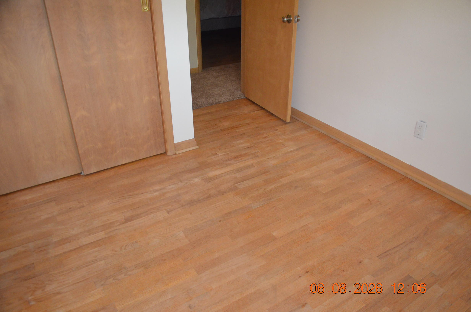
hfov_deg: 67.5
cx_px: 236
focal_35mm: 27
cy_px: 156
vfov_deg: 47.7
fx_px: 353
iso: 1800
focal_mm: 18
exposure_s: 1/60
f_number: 3.5
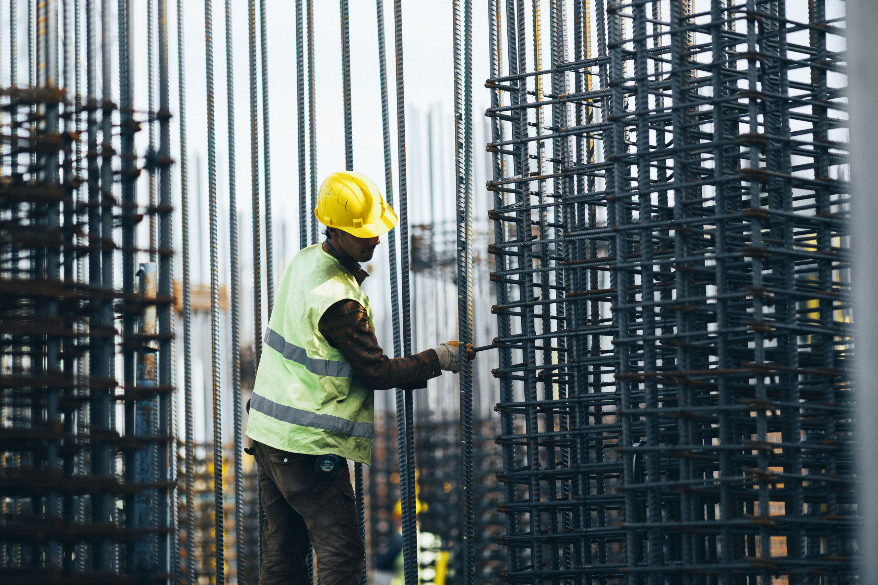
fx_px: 3292
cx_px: 439
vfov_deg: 10.2
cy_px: 292
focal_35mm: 135
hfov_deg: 15.2
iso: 200
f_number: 2.4
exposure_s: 1/3000
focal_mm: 135
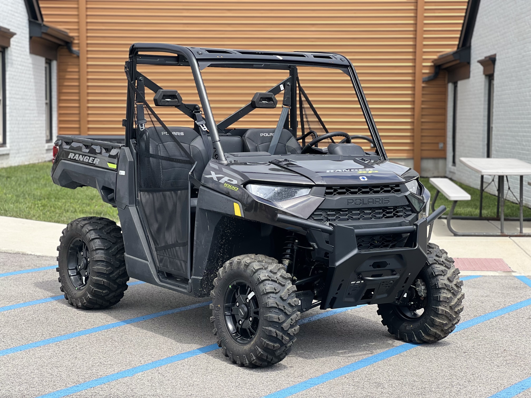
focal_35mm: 77
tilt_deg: -3.8
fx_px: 1181
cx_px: 266
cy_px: 199
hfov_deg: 25.3
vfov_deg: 19.1
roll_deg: -0.5
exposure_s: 1/341
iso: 32
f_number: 2.8
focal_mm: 9
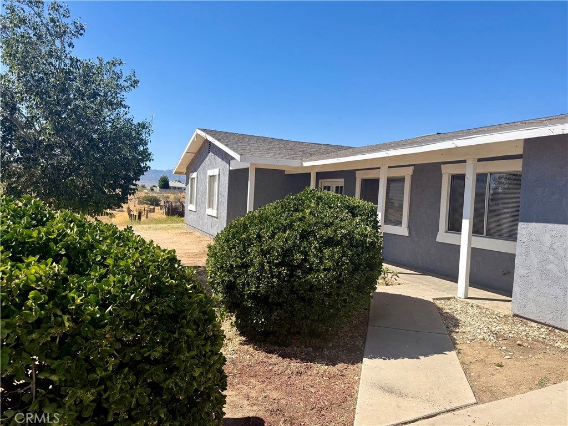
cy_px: 213
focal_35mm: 24
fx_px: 394
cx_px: 284
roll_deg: -2.1
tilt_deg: -2.7
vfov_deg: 56.8
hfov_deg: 71.6
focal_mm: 6.76
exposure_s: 1/4673
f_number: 1.78
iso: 80
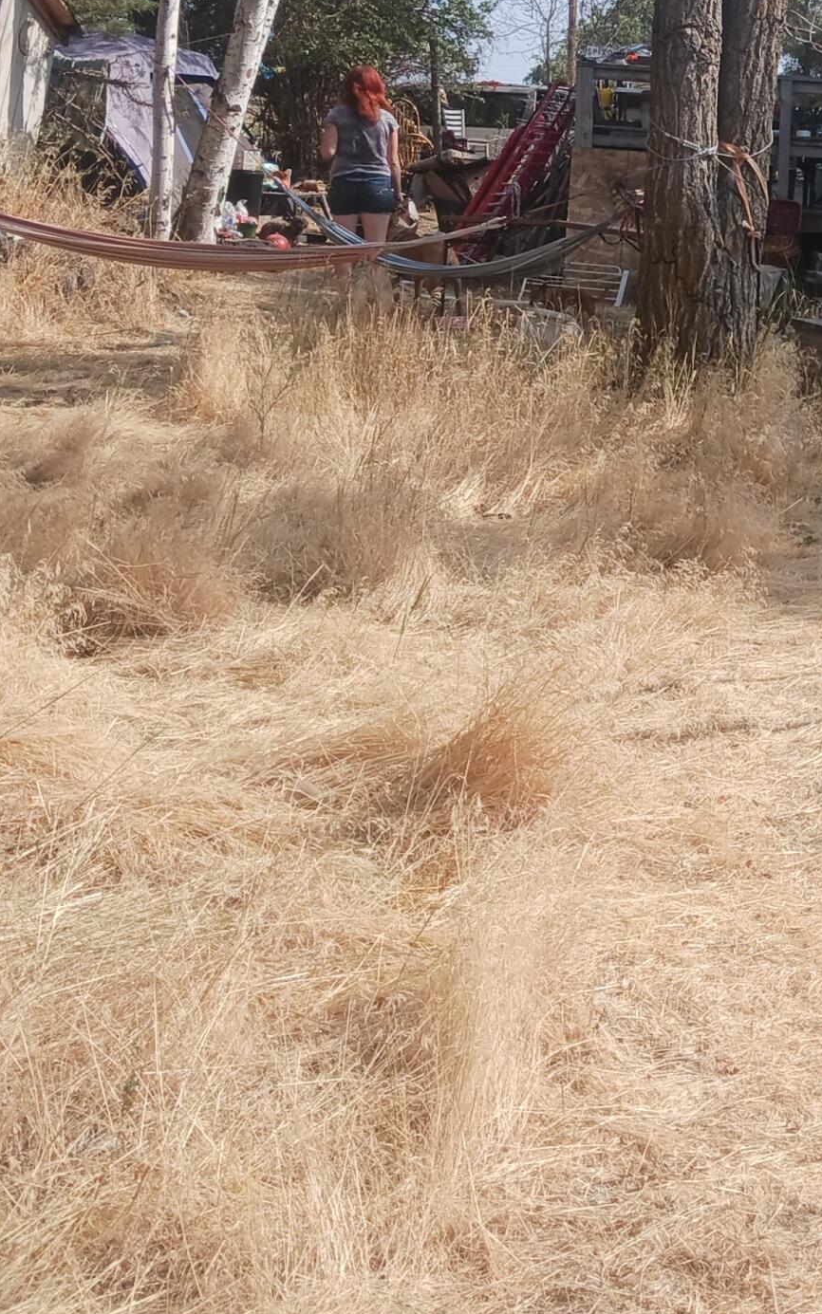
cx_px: 1163
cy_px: 266
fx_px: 2222
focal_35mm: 62
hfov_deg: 18.9
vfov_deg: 32.1
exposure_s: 1/222
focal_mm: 4
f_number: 1.8
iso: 20
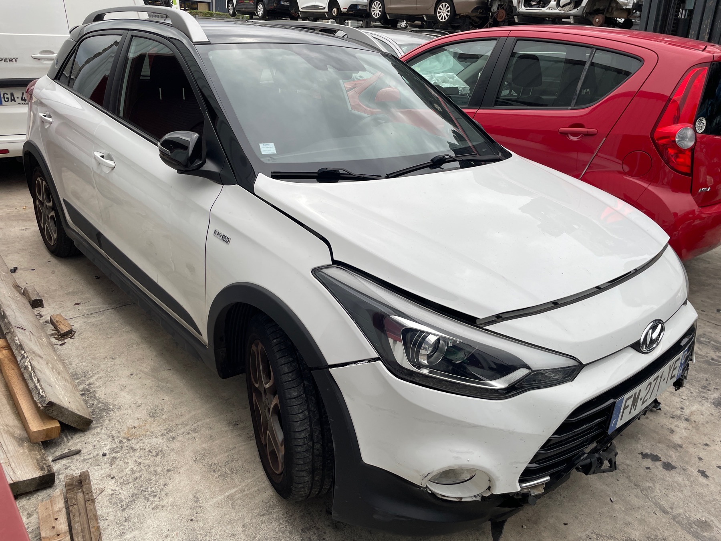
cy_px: 270
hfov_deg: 67.3
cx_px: 360
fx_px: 542
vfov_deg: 53.1
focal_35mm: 26
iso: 32
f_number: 1.6
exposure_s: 1/435
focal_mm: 4.2
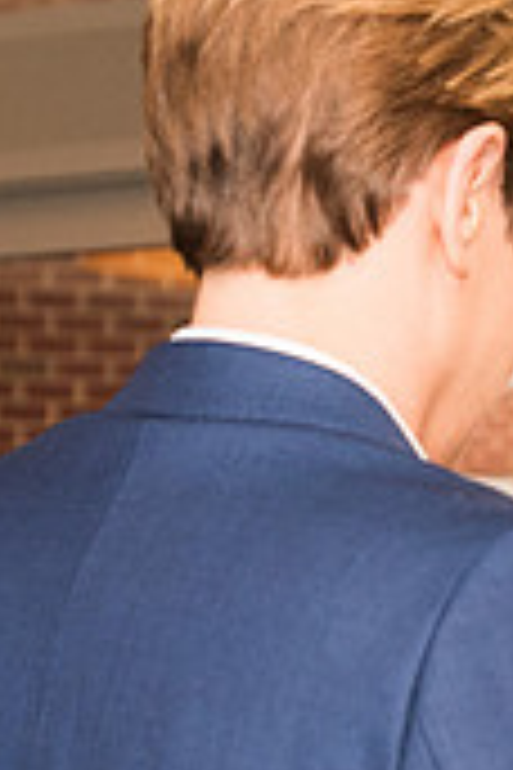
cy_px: 702
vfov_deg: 10.3
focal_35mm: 199
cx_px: 843
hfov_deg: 6.8
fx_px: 4253
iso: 1000
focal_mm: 48
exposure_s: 1/200
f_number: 2.8
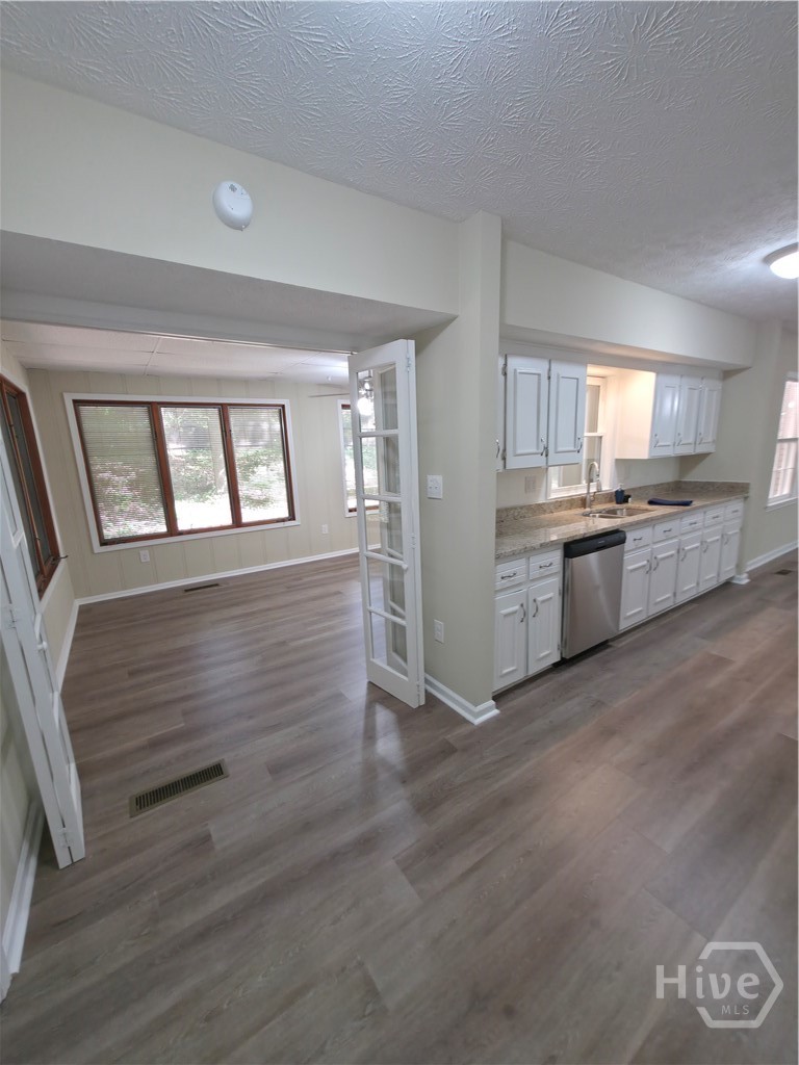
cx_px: 400
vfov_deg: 106.2
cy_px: 532
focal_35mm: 13
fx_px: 400
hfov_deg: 89.9
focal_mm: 2.2
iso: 80
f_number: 1.9
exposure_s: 1/30
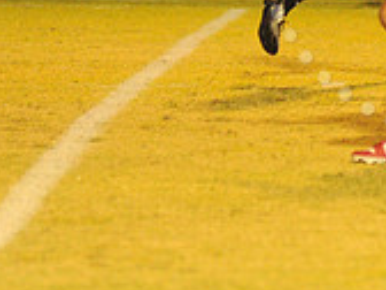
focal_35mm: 665
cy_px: -81
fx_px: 7415
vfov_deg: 2.2
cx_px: 471
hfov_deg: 3.0
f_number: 4
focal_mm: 200
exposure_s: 1/320
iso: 6400
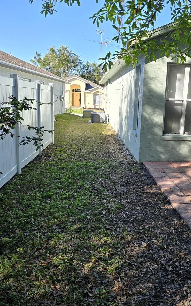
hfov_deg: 38.1
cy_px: 154
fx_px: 275
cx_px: 120
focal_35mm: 33
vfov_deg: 58.1
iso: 12
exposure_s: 1/344
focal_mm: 6.3
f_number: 1.7
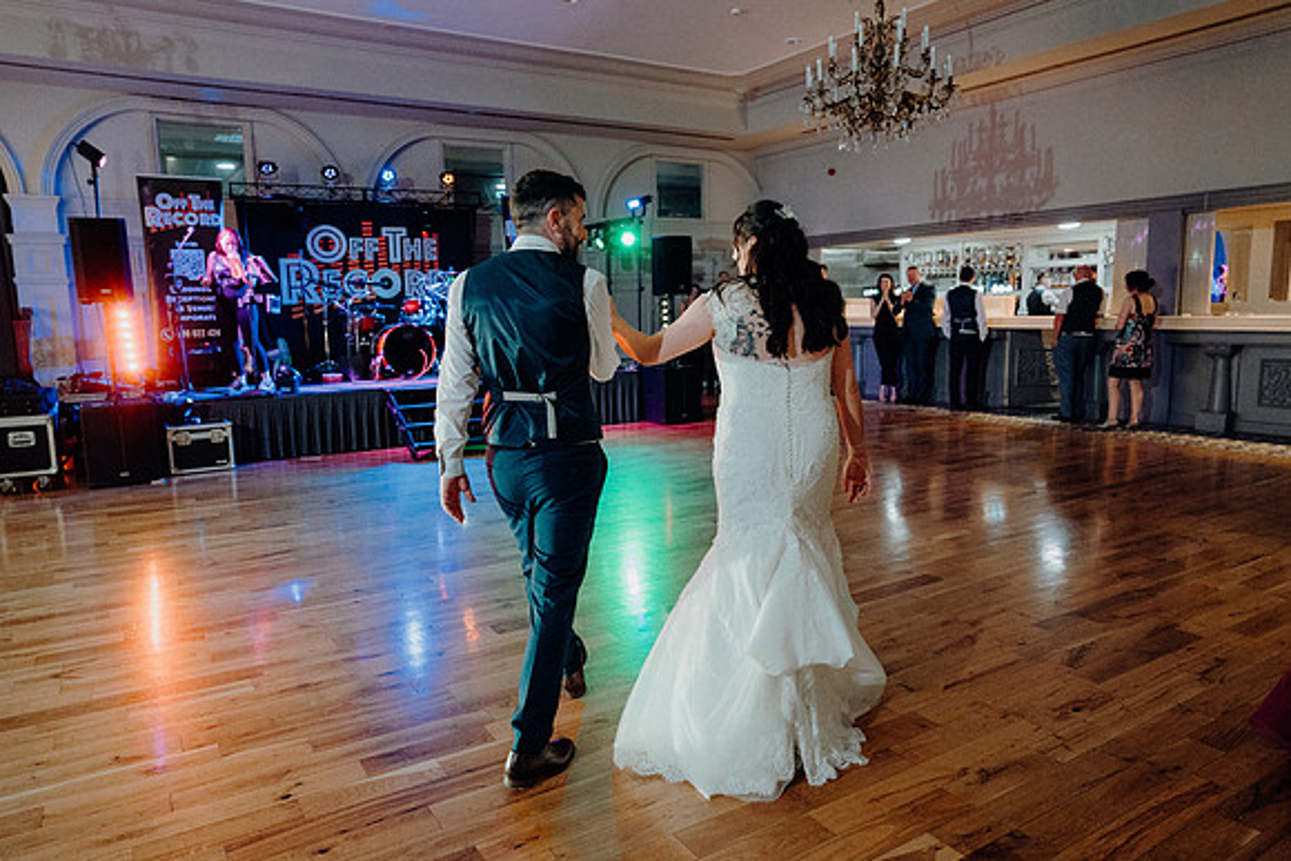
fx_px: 861
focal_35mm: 24
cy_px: 430
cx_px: 646
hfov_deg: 73.7
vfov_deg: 53.2
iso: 5000
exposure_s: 1/200
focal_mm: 24
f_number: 3.5
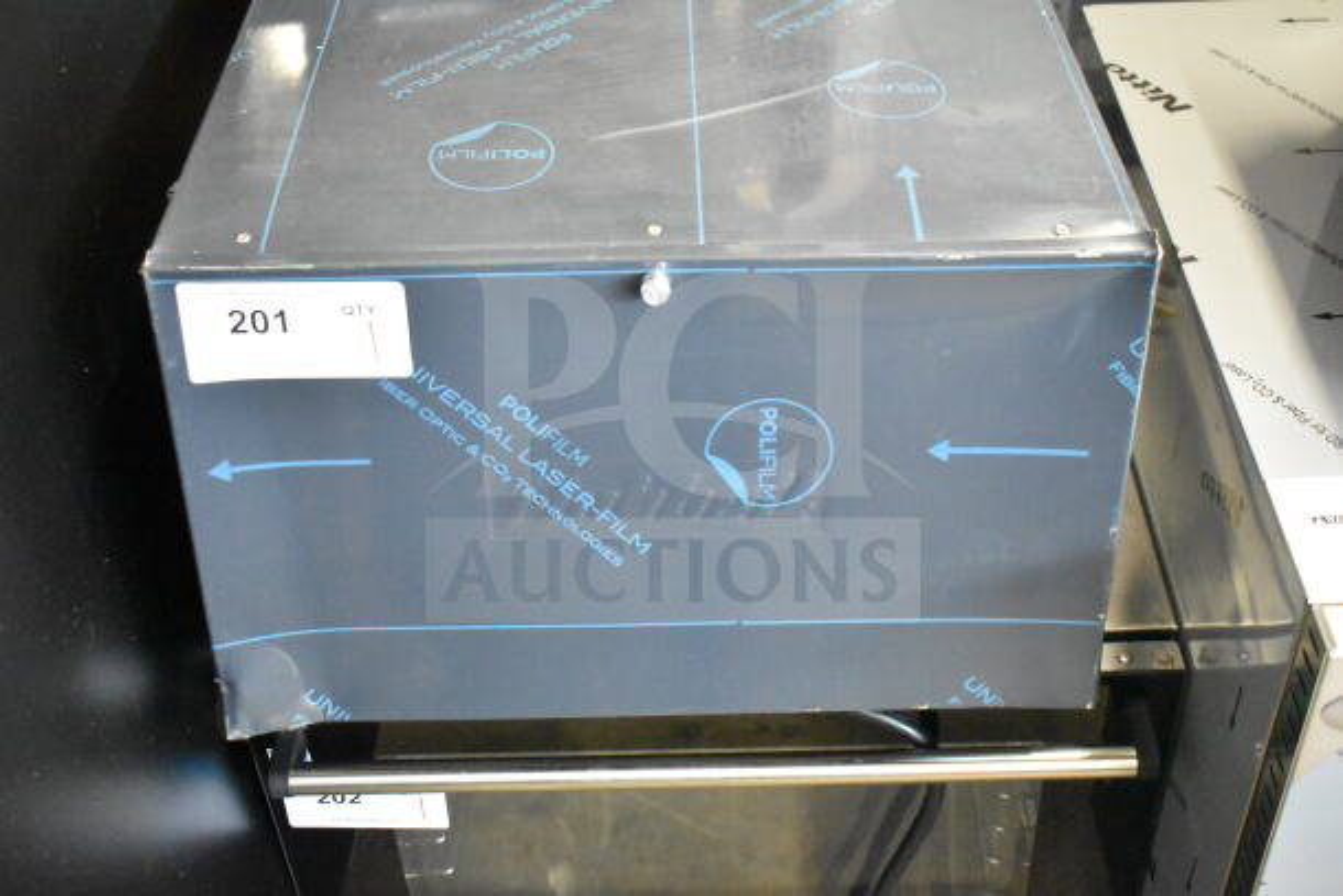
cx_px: 672
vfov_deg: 29.9
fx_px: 1679
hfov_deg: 43.6
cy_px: 448
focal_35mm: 45
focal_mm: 30
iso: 14400
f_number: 4.2
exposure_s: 1/50
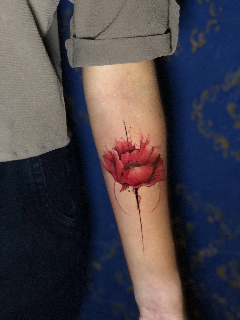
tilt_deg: -22.5
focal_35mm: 52
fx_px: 481
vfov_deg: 36.8
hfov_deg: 28.0
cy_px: 160
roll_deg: -3.1
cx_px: 120
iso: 160
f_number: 2.4
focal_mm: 6
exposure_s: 1/9
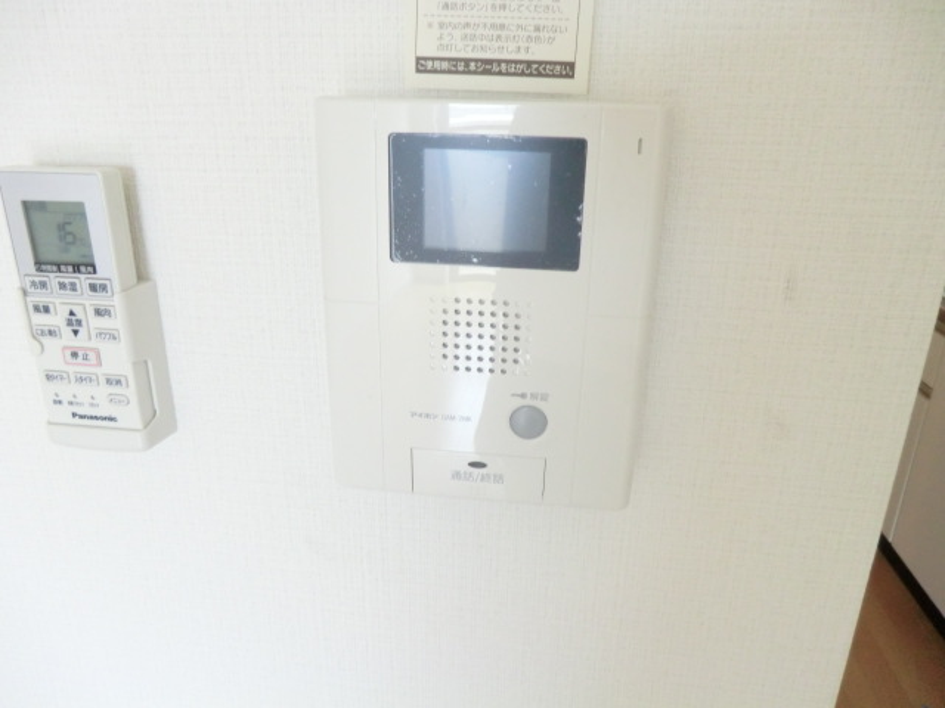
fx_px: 655
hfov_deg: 71.6
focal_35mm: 24
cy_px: 354
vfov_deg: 56.8
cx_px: 472
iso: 400
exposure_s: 1/60
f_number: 3.2
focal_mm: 4.3
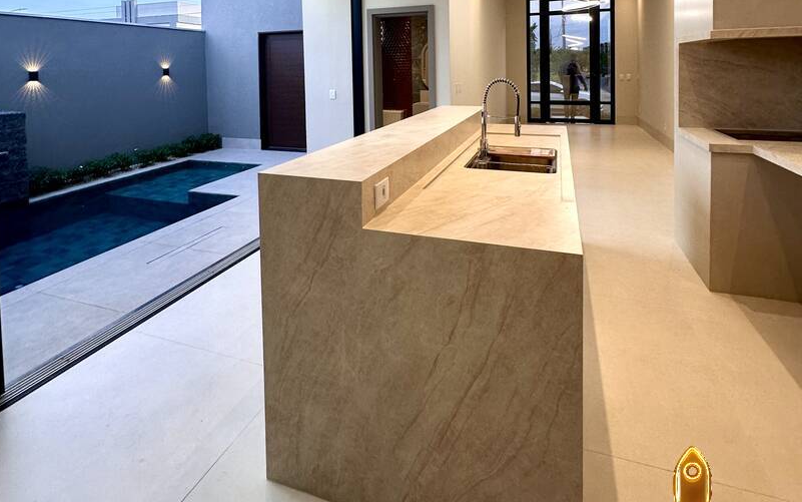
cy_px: 81
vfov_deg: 54.4
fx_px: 437
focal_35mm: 20
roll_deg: +0.4
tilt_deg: -2.2
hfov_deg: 85.0
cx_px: 398
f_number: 2.2
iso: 160
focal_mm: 2.22
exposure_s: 1/120
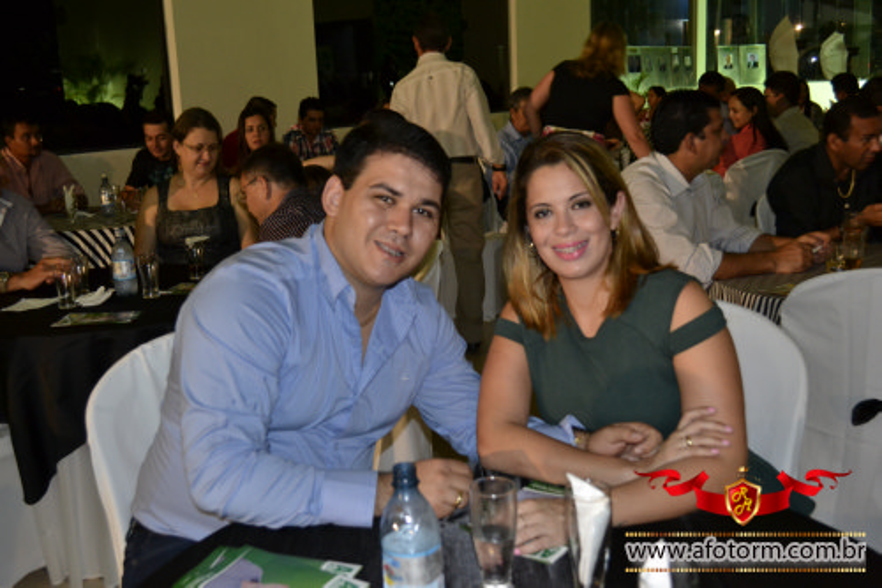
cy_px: 294
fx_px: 955
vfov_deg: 34.2
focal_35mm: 39
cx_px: 441
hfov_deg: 49.6
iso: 1600
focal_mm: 26
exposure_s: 1/40
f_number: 4.5
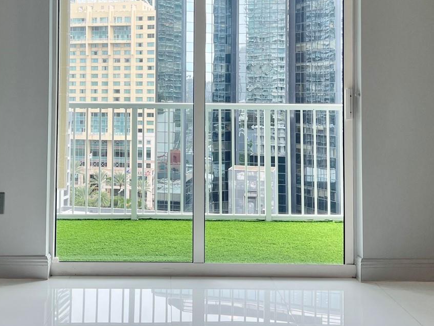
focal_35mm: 49
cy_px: 75
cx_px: 180
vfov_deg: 29.1
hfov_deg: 38.8
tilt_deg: +2.0
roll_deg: -0.3
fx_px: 614
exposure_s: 1/187
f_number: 1.5
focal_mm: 5.7
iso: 40
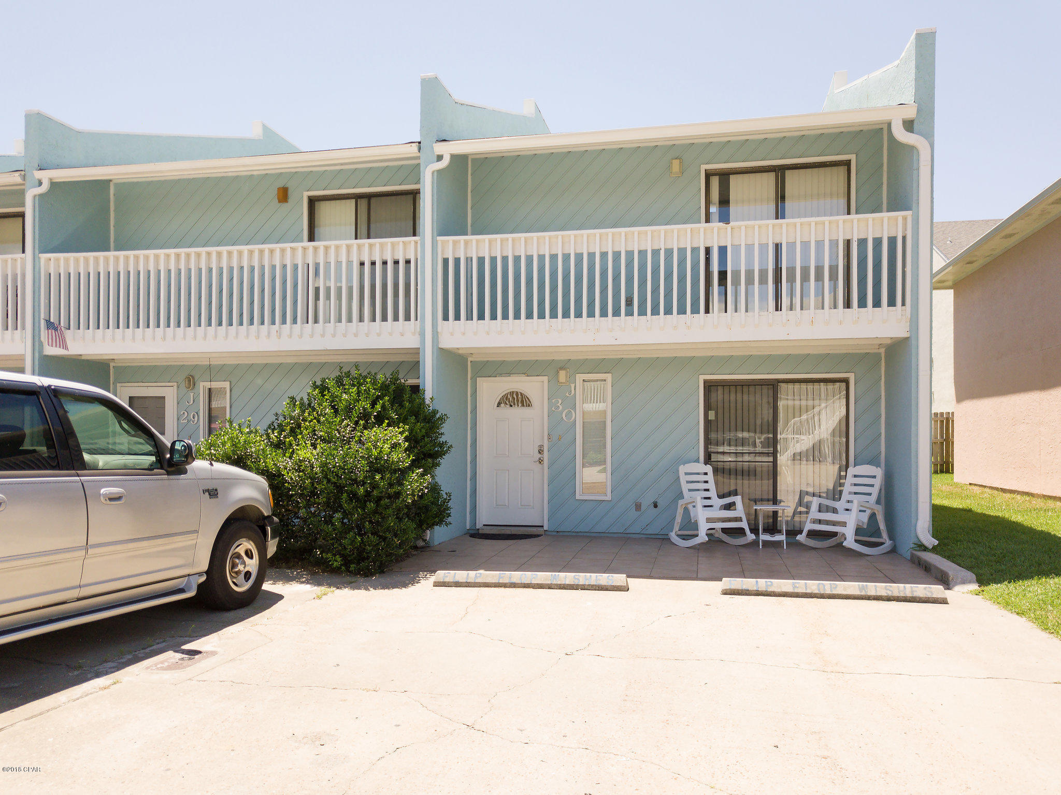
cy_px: 398
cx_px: 530
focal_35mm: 26
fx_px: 797
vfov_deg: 53.0
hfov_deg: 67.3
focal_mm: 4.73
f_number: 2.2
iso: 100
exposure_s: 1/800
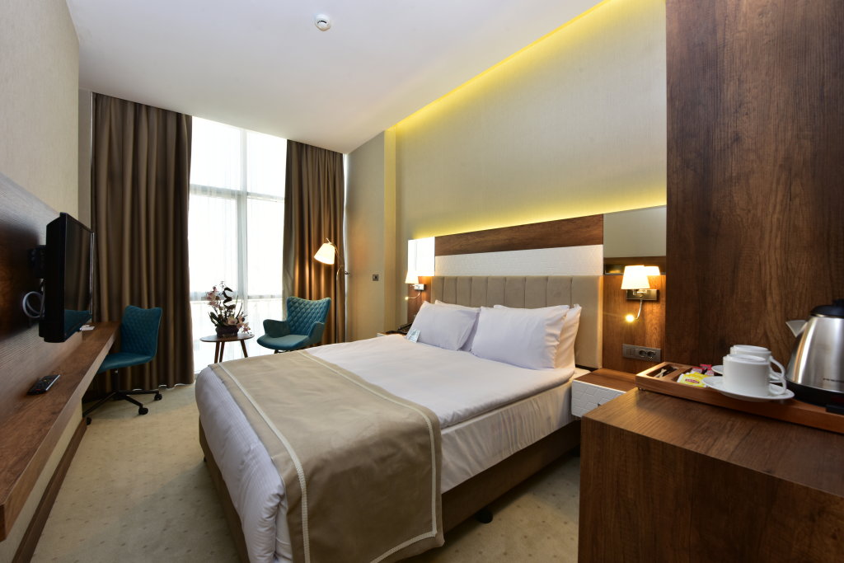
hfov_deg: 104.2
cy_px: 282
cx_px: 422
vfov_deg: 81.2
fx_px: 328
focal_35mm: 14
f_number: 11
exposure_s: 1/1.6
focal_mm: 14
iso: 100
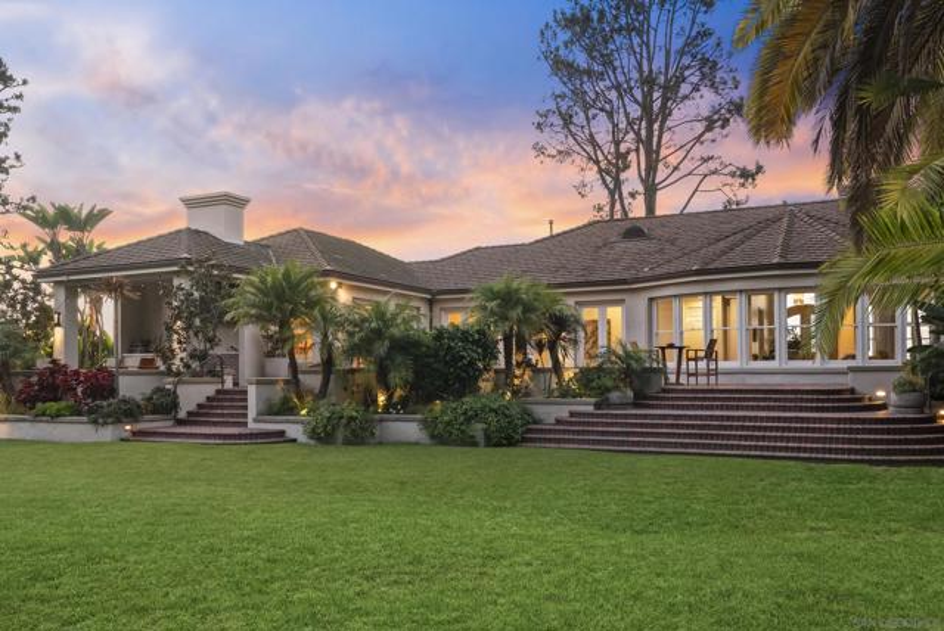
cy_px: 316
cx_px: 472
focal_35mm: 30
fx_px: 787
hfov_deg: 61.9
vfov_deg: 43.7
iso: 500
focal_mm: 30
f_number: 8
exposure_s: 1/1.67
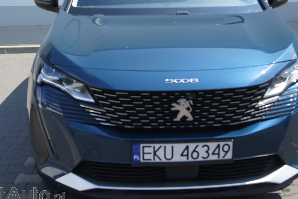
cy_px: 61
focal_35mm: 53
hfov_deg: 37.4
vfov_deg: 25.3
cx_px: 172
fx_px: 438
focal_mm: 24
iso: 100
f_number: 7.1
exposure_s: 1/125
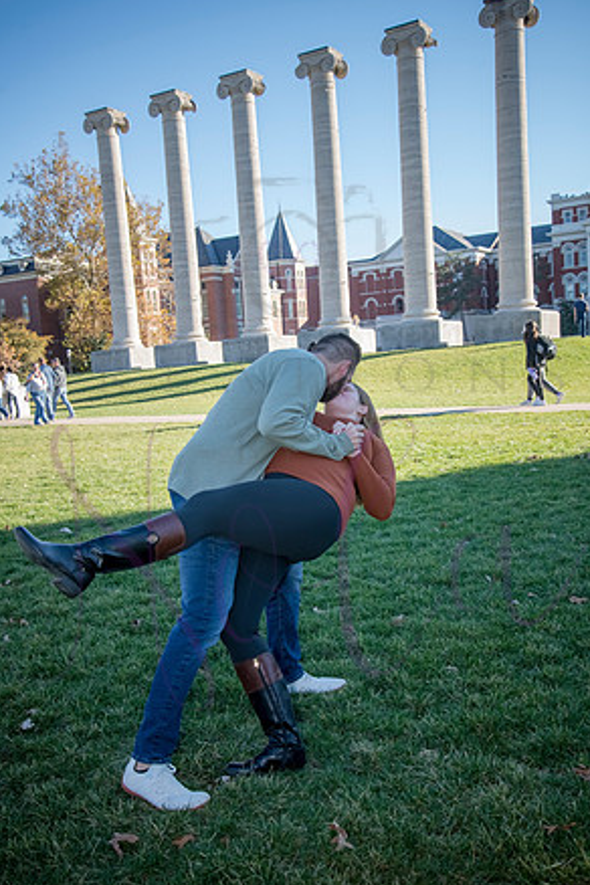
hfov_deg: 36.9
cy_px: 447
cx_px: 297
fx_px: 885
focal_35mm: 36
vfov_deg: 53.1
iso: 640
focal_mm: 35
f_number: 7.1
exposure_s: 1/500
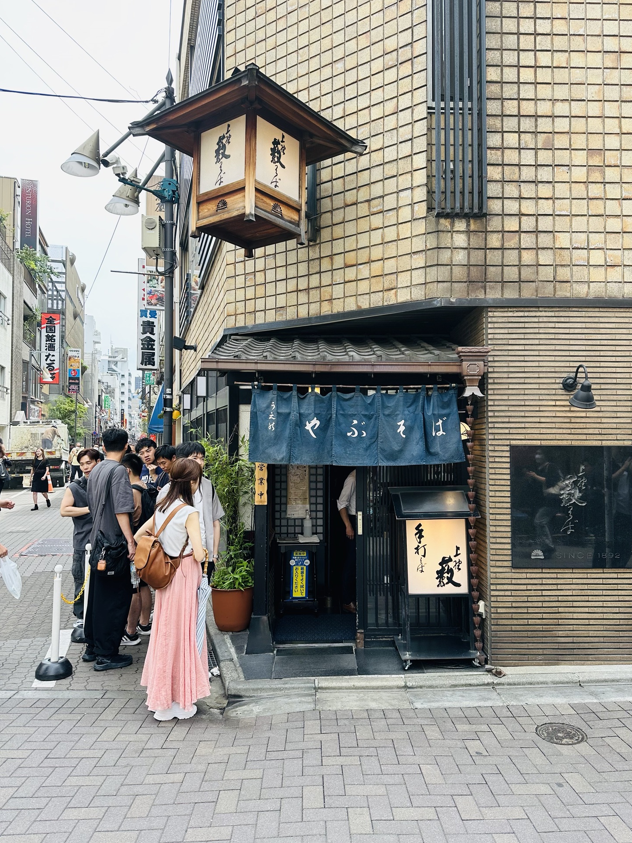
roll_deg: -0.6
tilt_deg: -0.9
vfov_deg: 69.4
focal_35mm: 25
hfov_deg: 54.9
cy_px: 416
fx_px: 609
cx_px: 328
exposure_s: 1/864
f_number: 1.78
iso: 80
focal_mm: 6.86
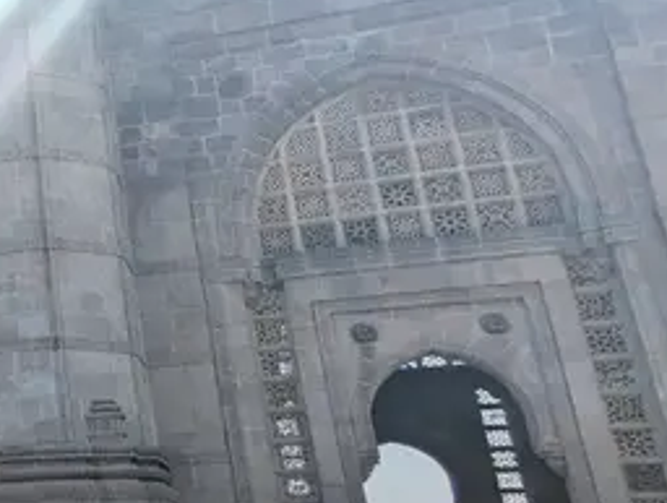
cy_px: 137
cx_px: -143
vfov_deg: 28.8
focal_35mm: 50
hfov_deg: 31.6
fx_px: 965
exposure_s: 1/3175
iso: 39
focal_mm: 2.35
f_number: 2.2
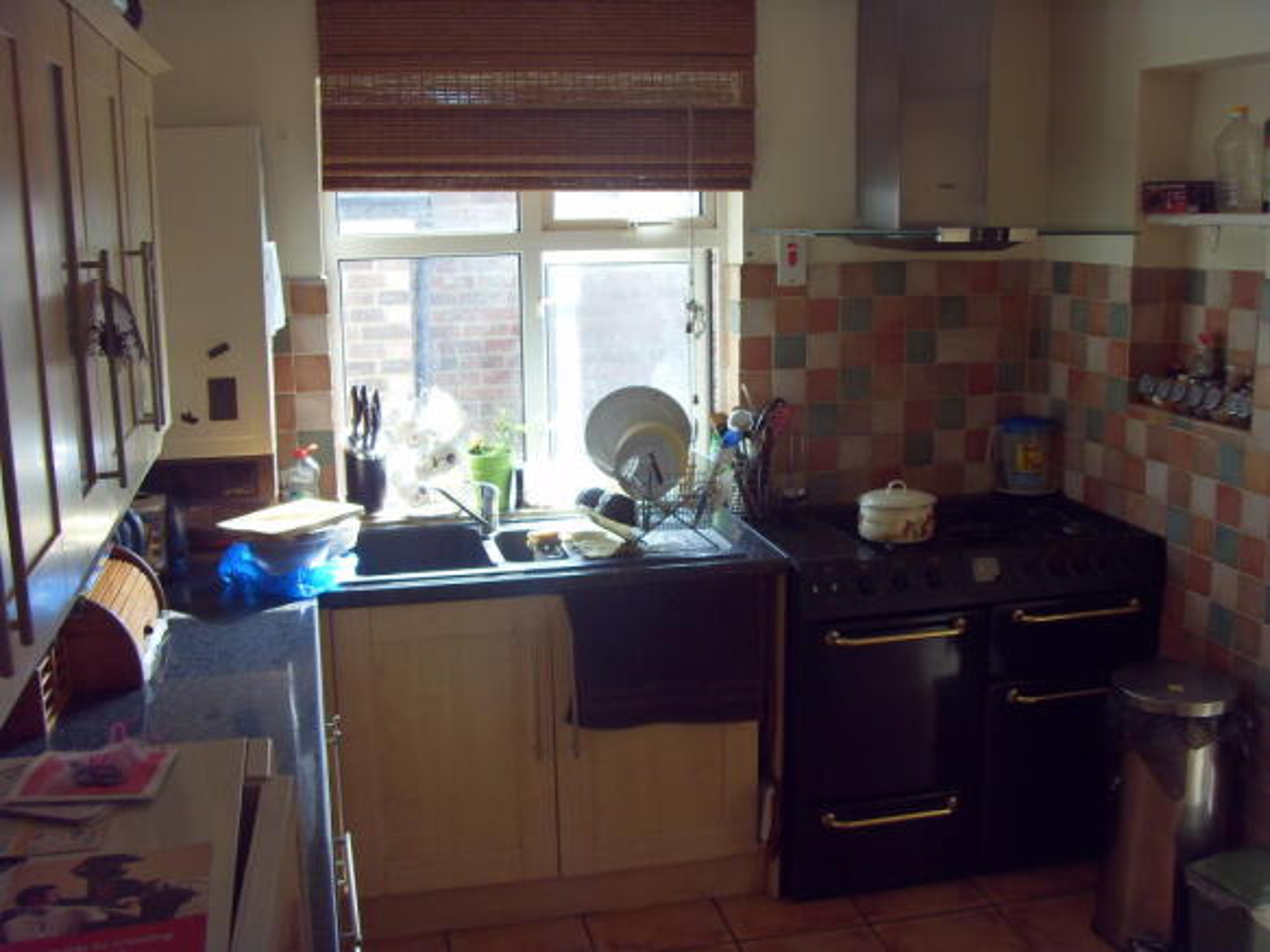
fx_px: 1431
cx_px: 635
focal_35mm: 39
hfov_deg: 47.9
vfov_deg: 36.8
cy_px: 476
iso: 100
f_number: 3.5
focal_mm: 6.6
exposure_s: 1/45
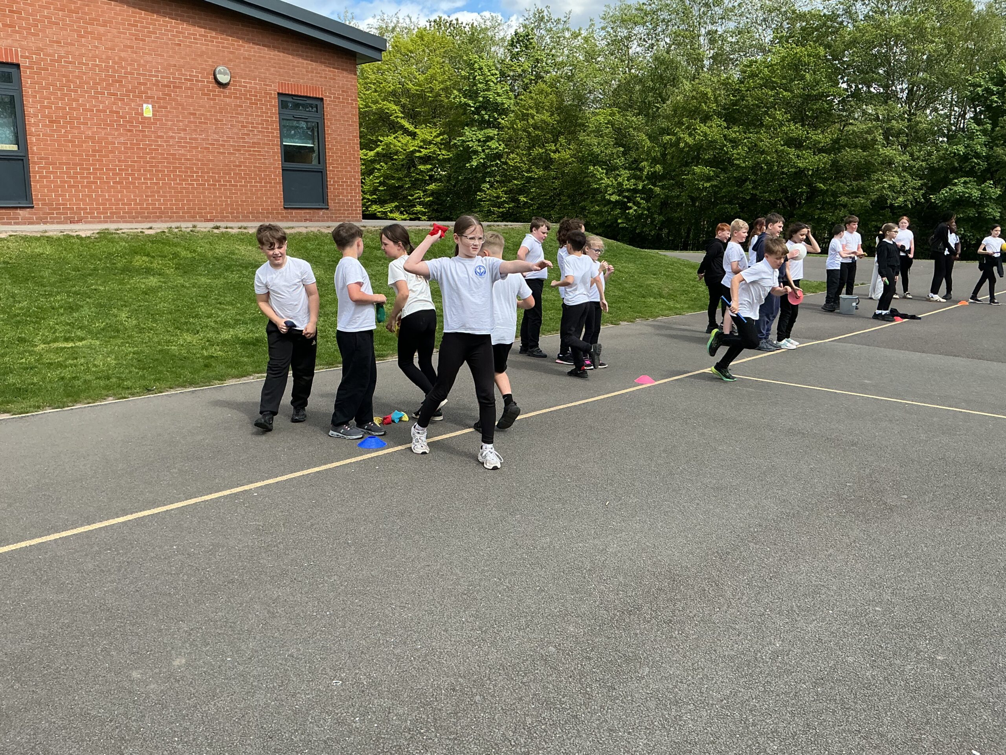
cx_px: 503
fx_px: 843
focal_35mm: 29
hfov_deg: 61.7
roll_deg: -0.6
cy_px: 378
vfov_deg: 48.2
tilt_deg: -13.4
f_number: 1.8
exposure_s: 1/1098
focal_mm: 3
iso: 25
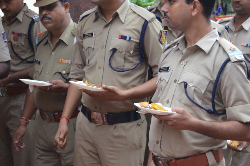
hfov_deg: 18.5
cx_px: 27
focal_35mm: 109
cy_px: 31
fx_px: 756
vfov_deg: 12.5
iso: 200
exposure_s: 1/125
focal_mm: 36
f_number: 5.6
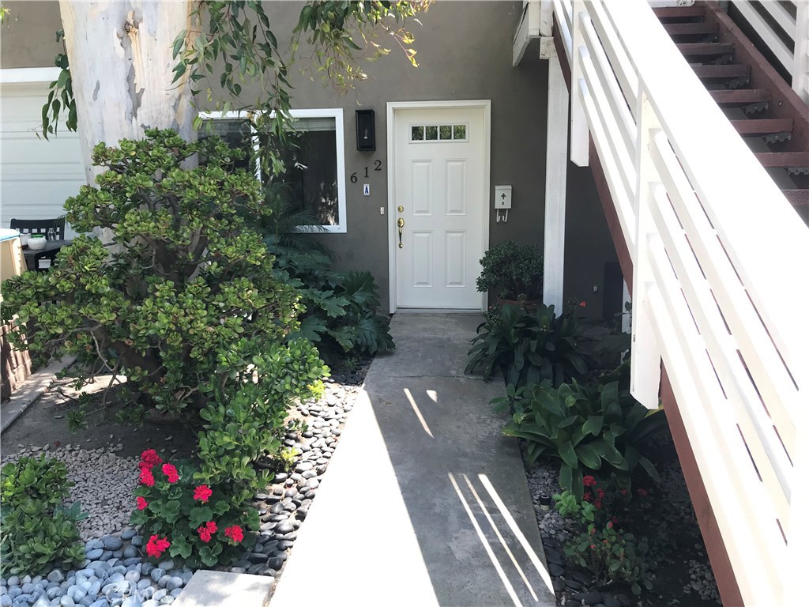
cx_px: 404
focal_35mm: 28
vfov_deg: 49.7
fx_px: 654
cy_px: 304
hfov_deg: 63.4
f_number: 1.8
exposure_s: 1/339
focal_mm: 3.99
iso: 20
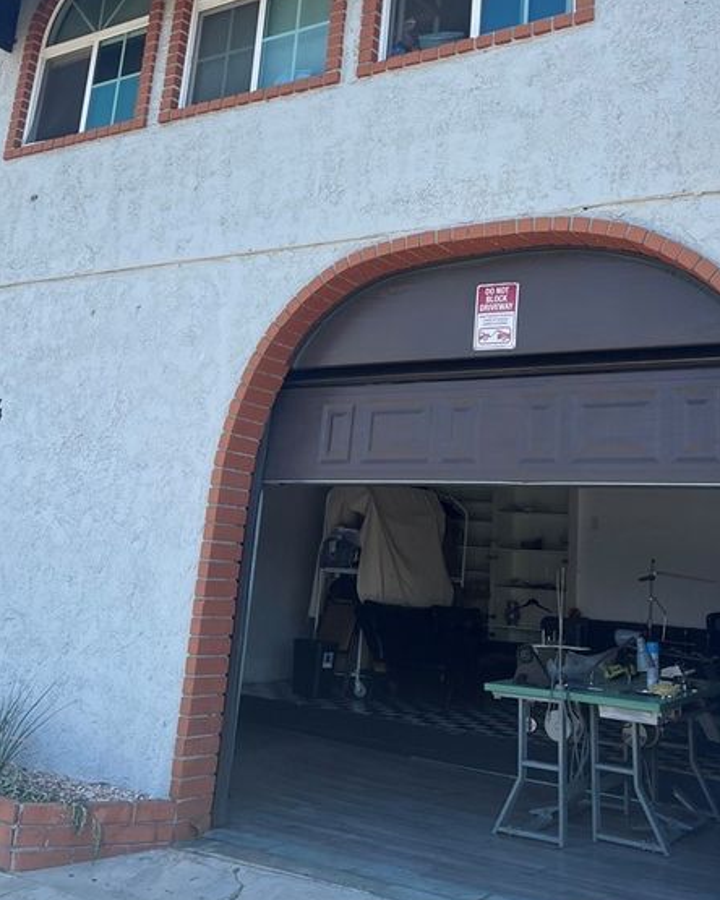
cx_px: 412
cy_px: 260
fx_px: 1039
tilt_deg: +13.8
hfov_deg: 38.1
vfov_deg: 45.7
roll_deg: -2.6
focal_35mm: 39
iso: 50
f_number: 1.6
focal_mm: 5.1
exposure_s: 1/975
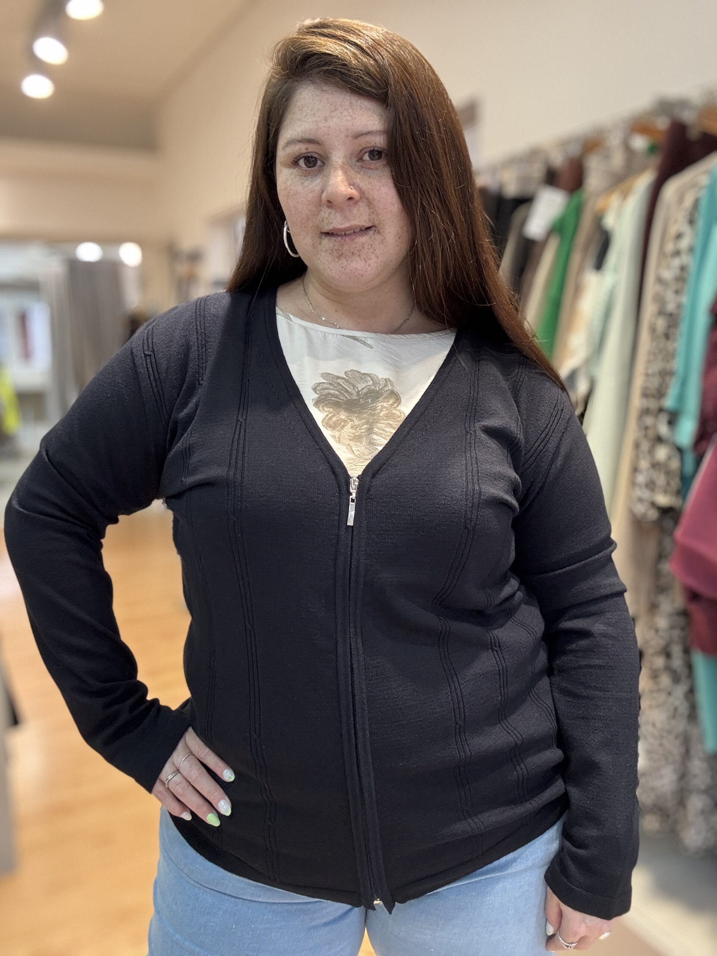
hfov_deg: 46.8
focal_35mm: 30
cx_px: 358
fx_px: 829
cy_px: 478
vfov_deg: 60.0
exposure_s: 1/50
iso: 160
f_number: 1.9
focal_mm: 2.69
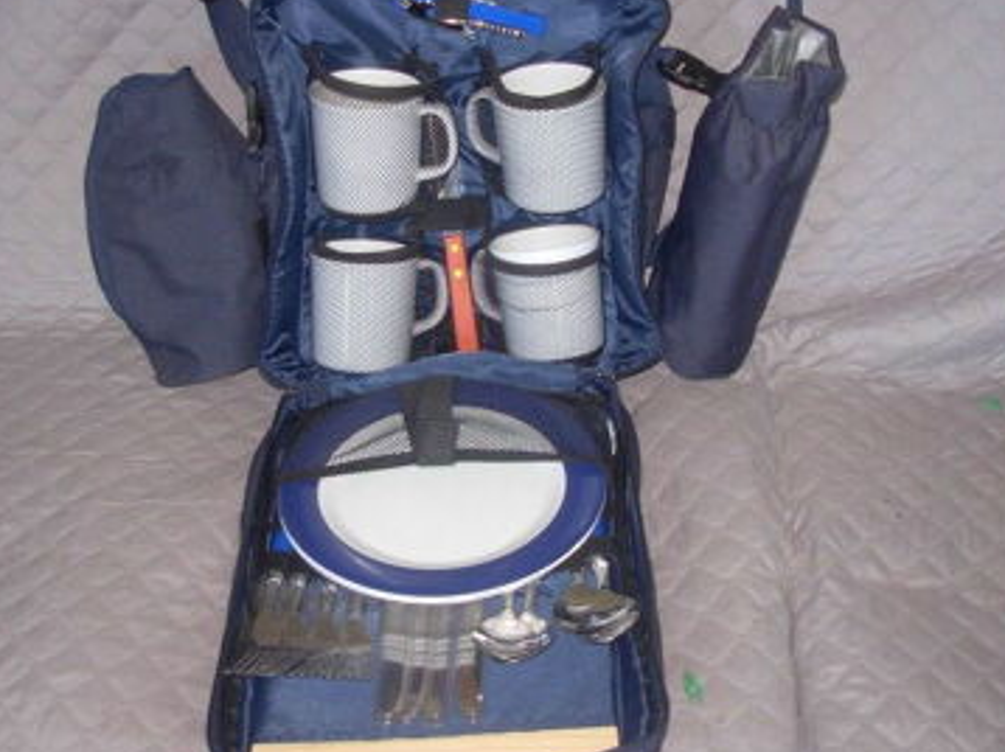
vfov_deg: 28.5
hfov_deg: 37.4
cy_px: 309
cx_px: 415
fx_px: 1480
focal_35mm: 51
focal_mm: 6.3
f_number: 2.9
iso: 79
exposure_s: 1/22.6
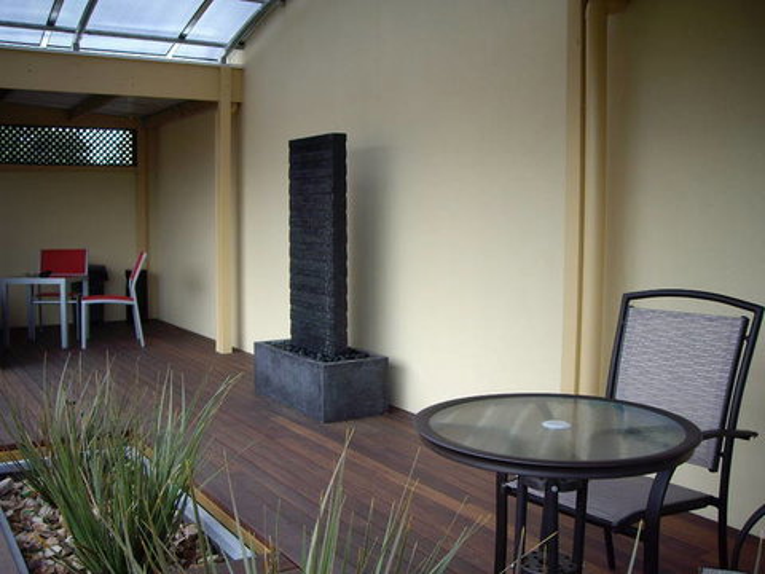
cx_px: 382
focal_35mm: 38
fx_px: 840
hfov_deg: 49.0
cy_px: 287
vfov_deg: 37.7
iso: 64
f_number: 2.7
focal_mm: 6.2
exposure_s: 1/250
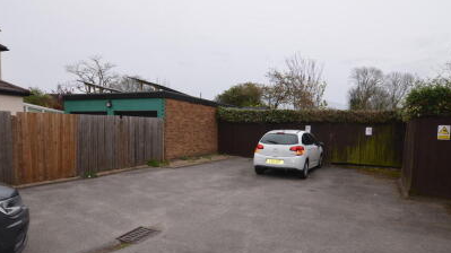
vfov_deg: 54.1
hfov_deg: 84.9
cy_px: 149
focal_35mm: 21
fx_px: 247
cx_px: 227
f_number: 6.3
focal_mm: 11
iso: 100
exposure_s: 1/200
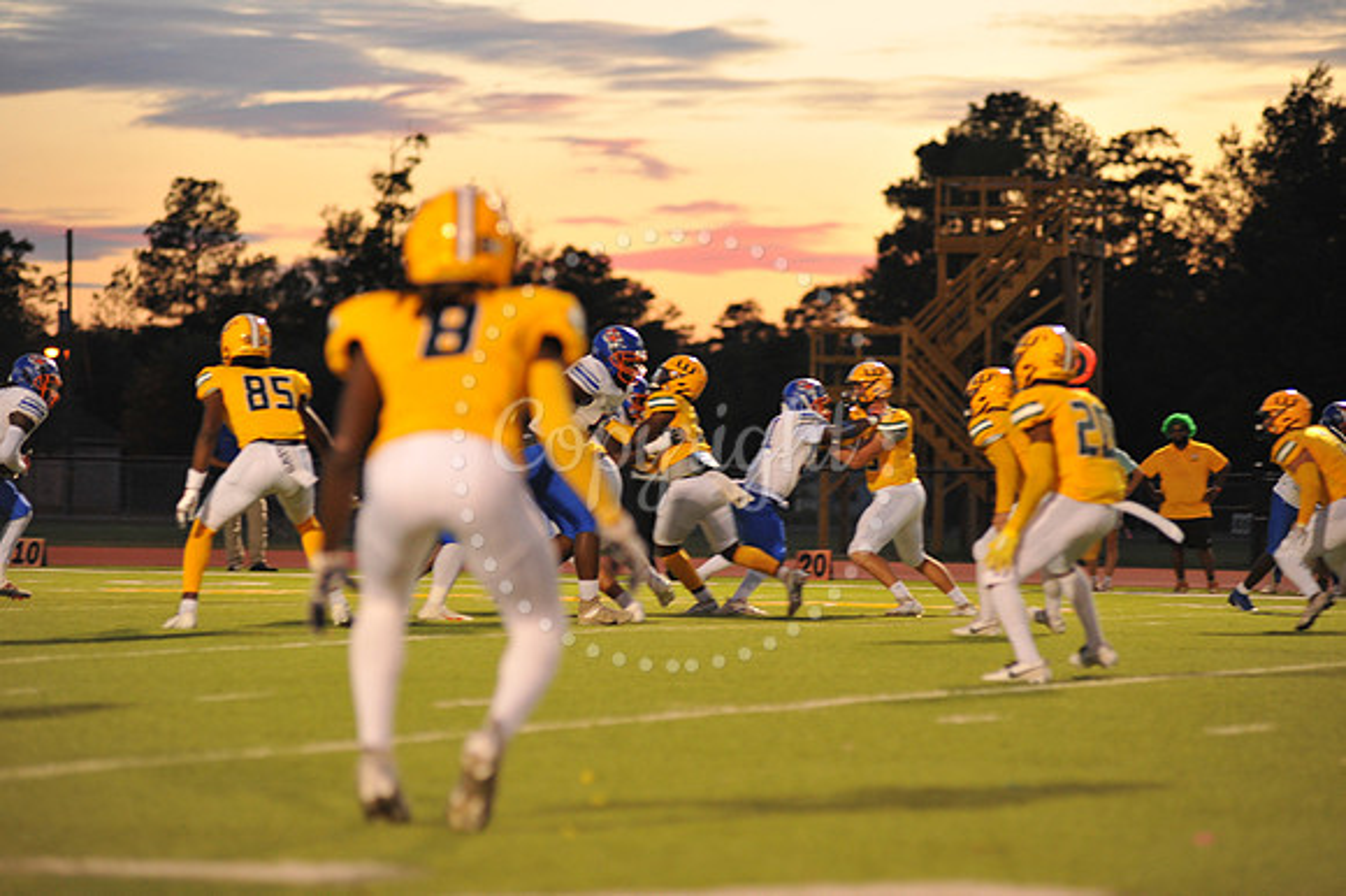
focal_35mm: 155
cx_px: 673
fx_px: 5792
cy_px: 448
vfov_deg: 8.8
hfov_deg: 13.3
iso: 1600
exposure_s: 1/250
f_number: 3.2
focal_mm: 155
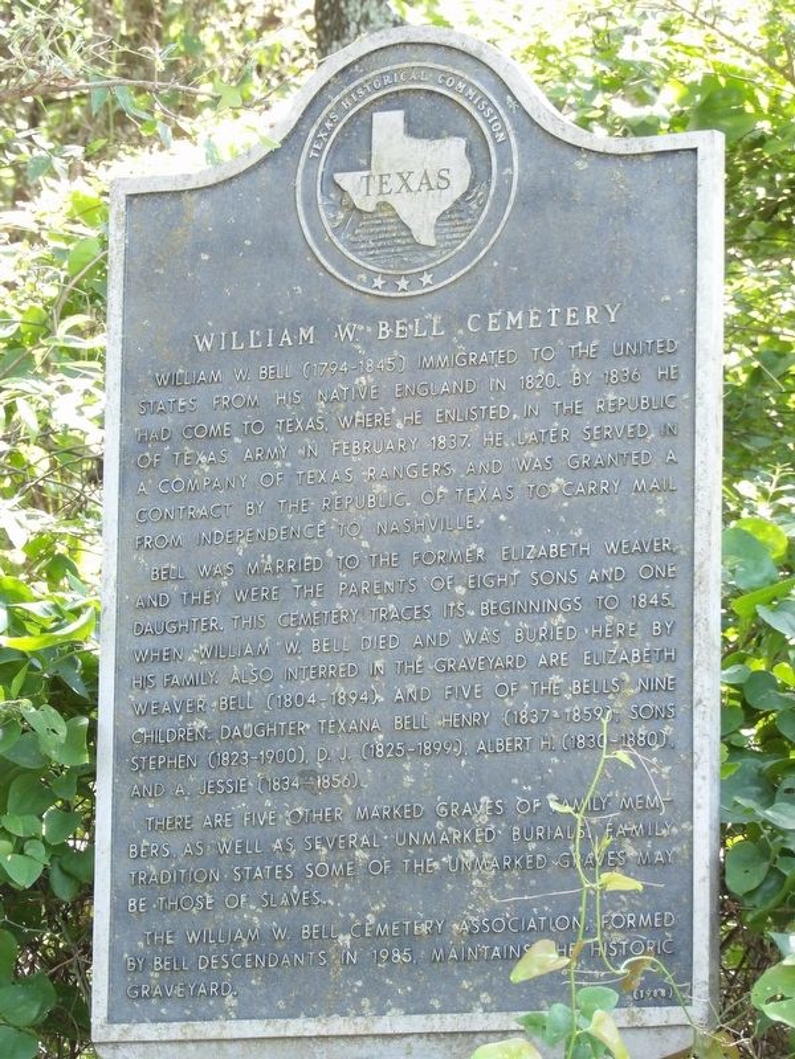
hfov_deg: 6.7
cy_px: 530
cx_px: 398
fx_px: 6798
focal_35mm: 222
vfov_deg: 8.9
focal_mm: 39.8
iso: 567
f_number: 4.5
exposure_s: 1/50
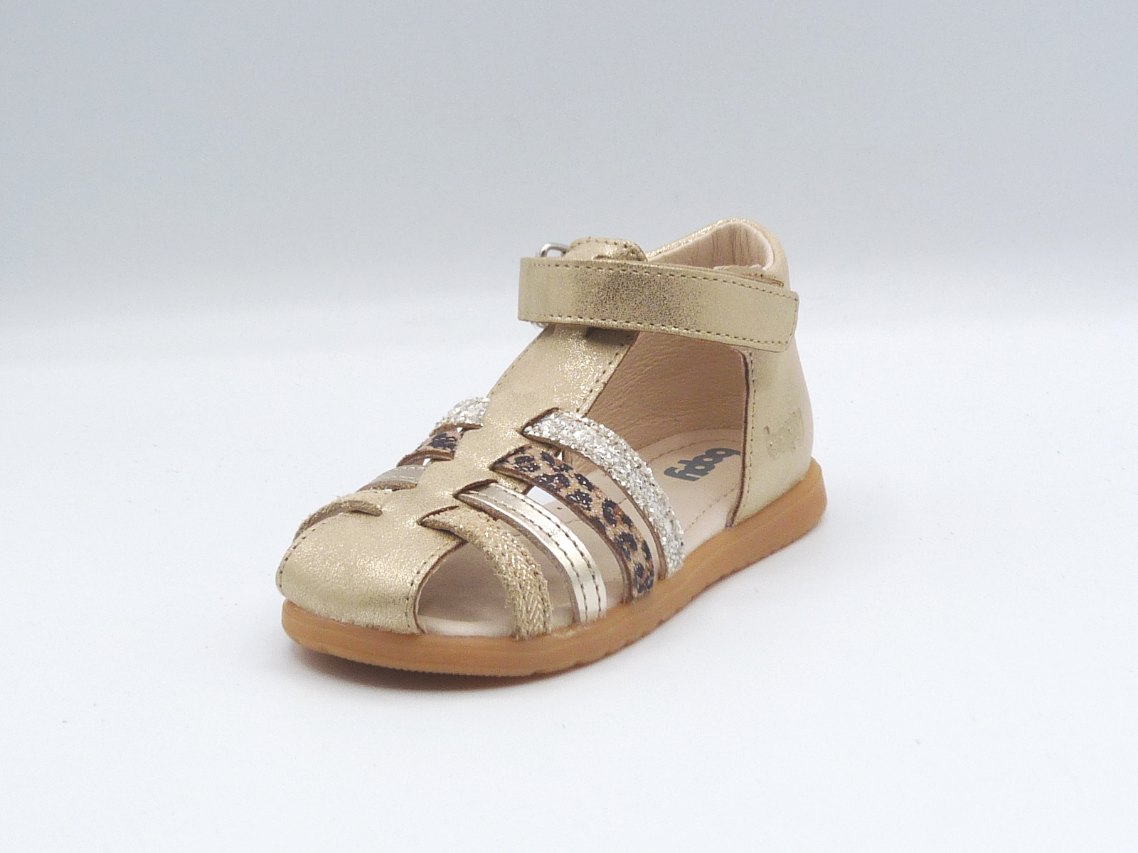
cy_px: 426
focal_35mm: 56
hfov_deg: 34.3
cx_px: 569
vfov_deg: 26.1
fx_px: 1841
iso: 100
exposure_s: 1/200
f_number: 4.5
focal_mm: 5.6
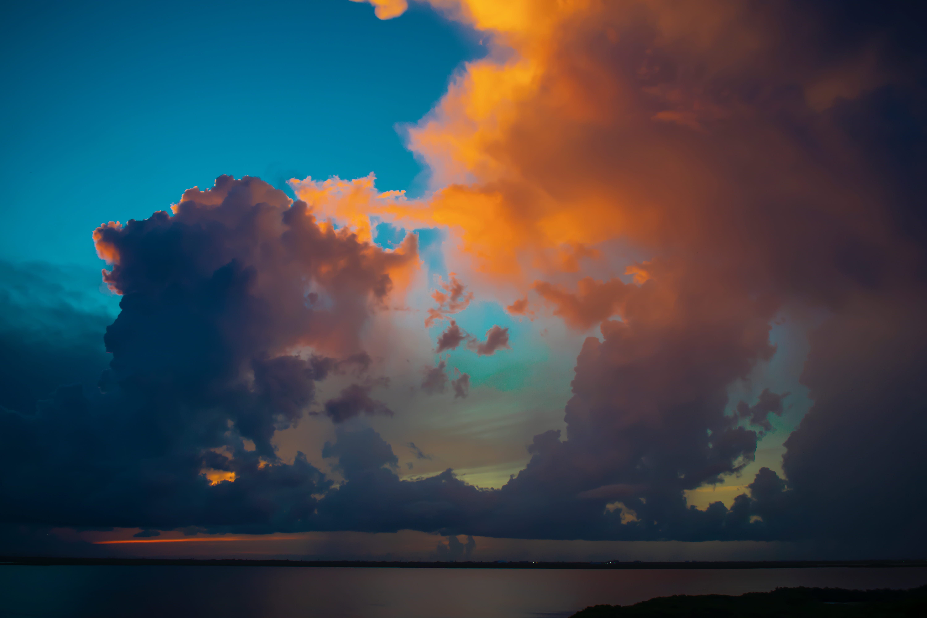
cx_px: 464
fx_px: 927
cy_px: 309
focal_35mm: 36
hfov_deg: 53.1
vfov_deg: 36.9
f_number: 5
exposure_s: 1/200
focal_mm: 24
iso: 320
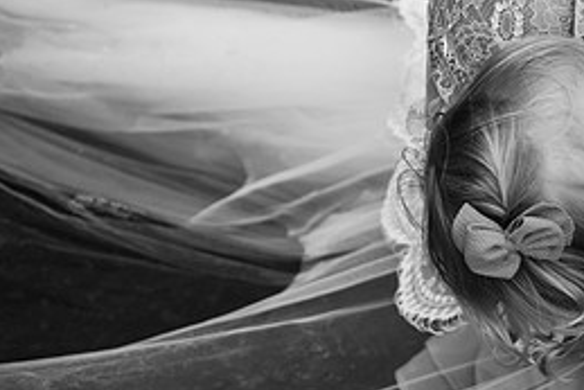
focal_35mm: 112
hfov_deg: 17.8
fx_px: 1818
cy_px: 166
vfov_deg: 12.2
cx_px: 595
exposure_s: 1/1000
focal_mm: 50
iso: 500
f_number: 2.8
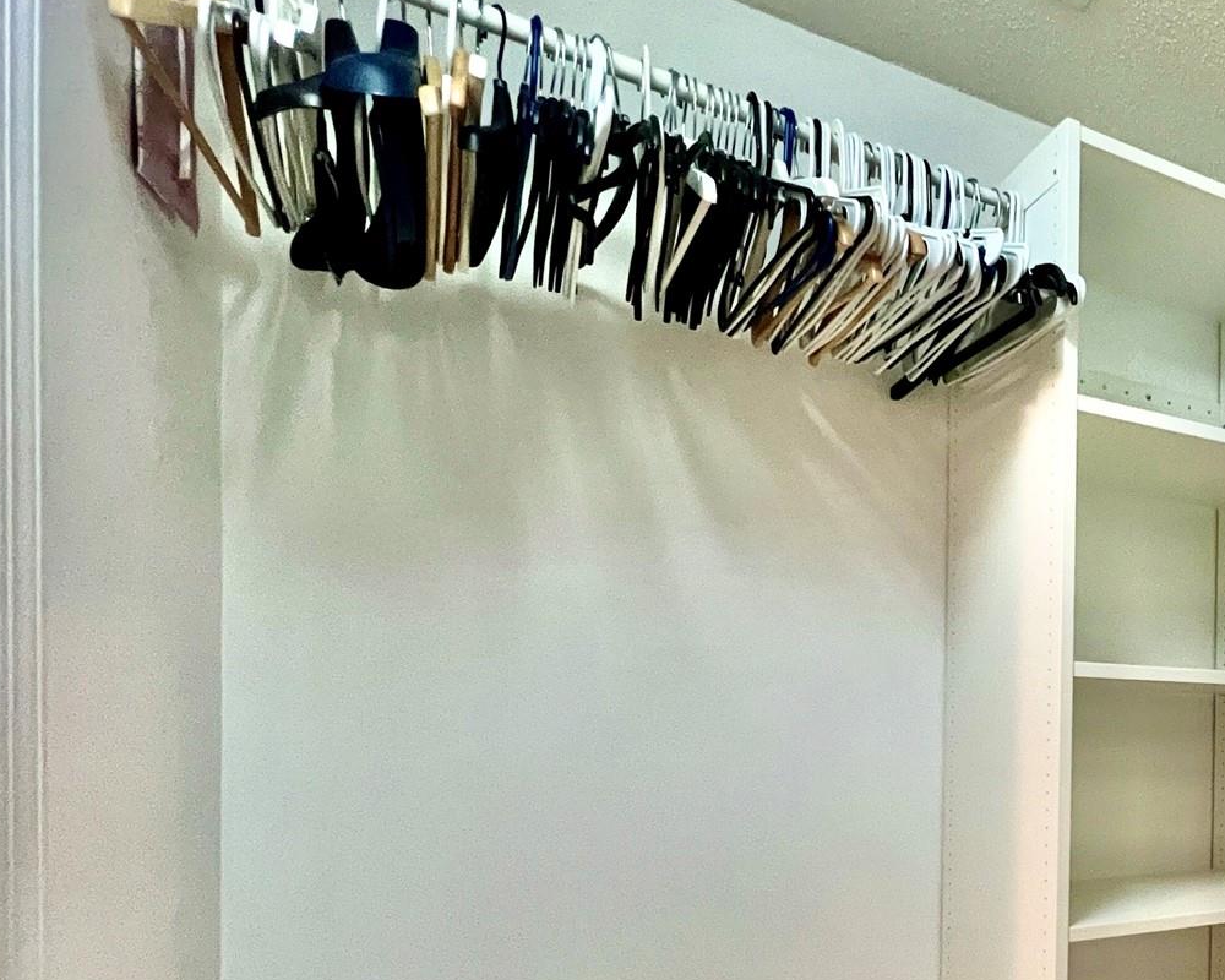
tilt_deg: -1.3
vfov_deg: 52.2
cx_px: 1165
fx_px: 943
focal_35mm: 26
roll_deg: -0.5
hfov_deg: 54.7
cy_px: 752
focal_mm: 1.57
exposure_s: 1/60
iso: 500
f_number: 1.8
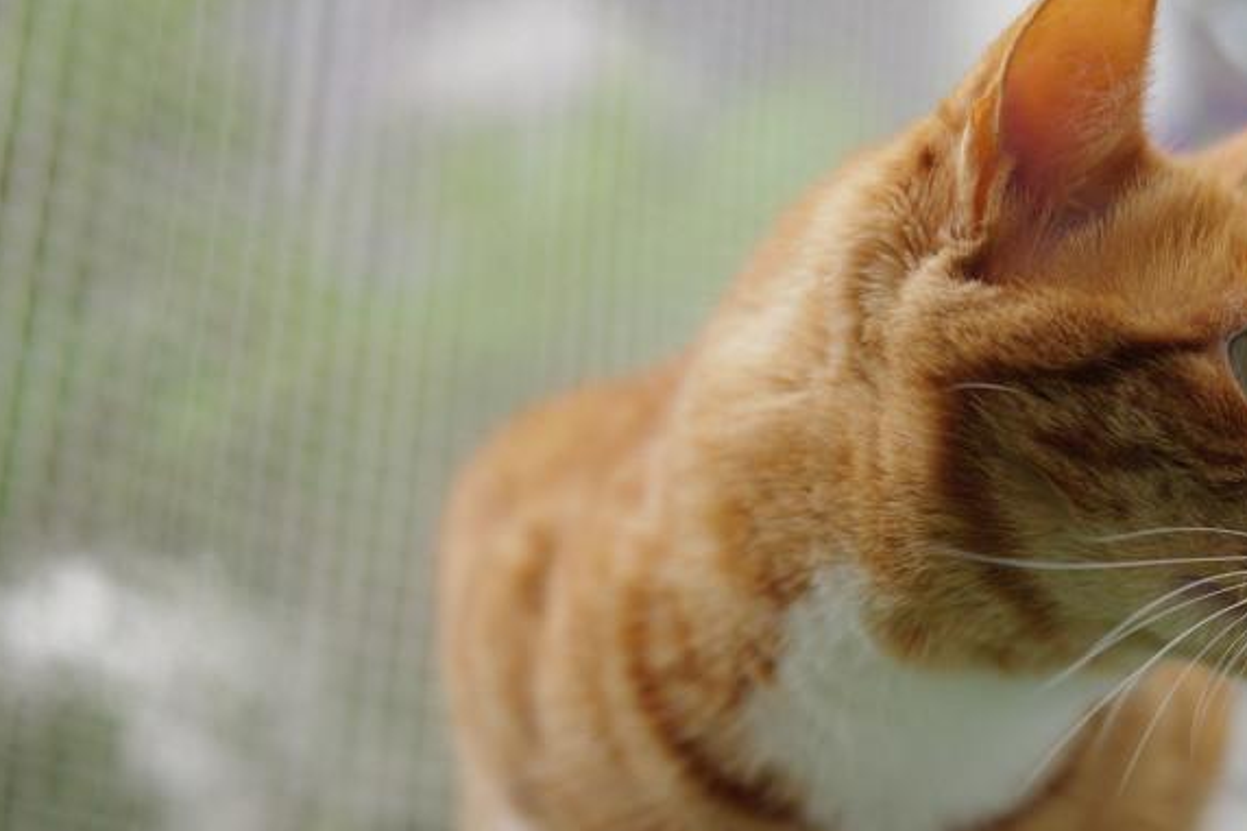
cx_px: 1075
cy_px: 625
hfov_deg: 29.9
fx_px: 2251
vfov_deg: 20.7
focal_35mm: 65
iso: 100
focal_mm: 35
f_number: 2
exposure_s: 1/100
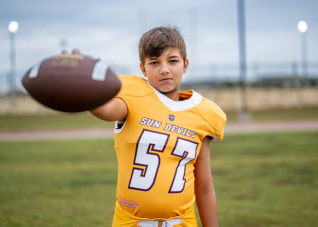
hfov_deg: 34.2
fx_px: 516
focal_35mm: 57
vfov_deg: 24.8
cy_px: 104
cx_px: 169
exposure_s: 1/1600
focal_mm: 50
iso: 320
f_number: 1.2
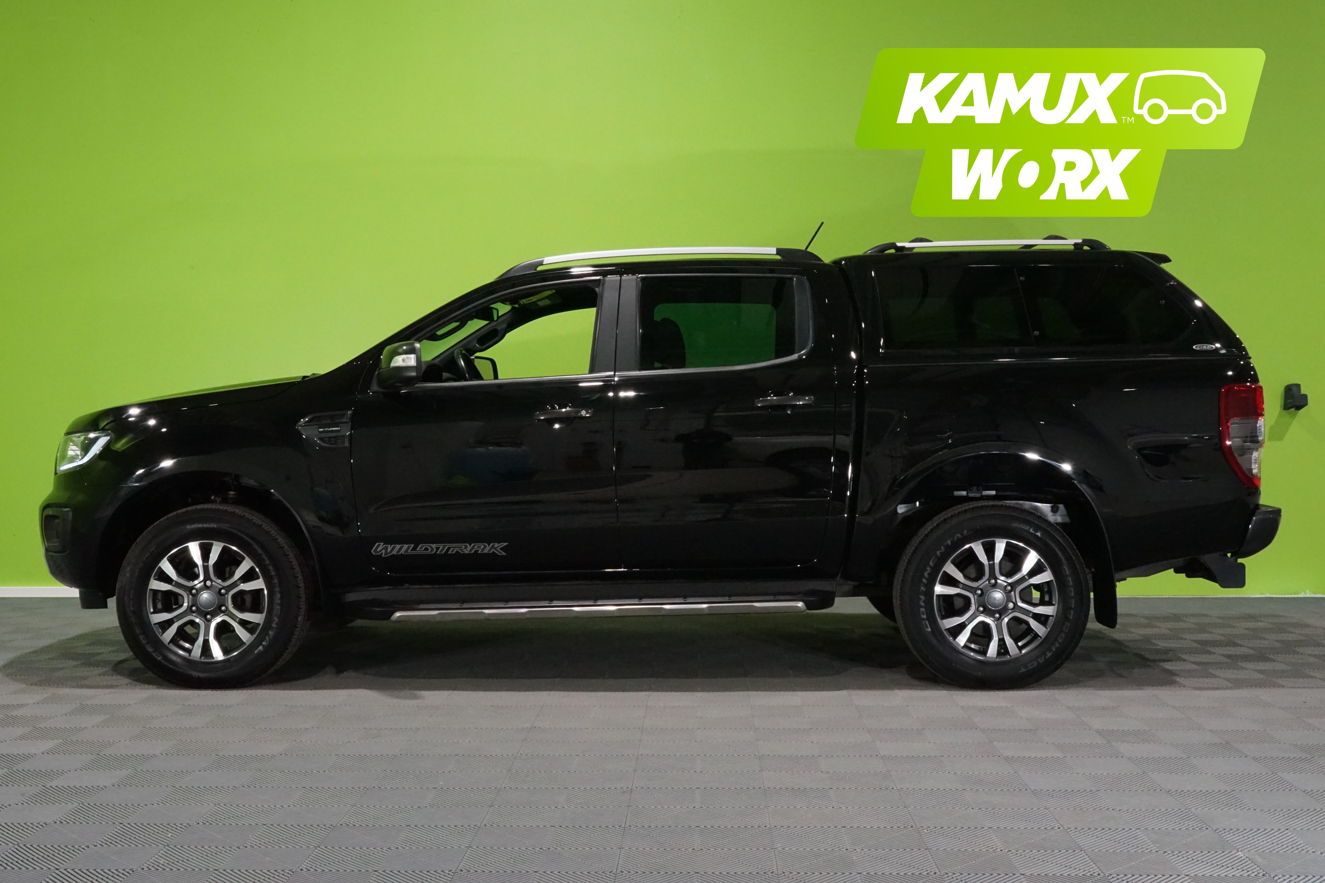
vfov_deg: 35.1
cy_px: 442
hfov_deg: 50.7
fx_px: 1399
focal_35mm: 38
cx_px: 662
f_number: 25
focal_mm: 38
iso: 6400
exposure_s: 1/20
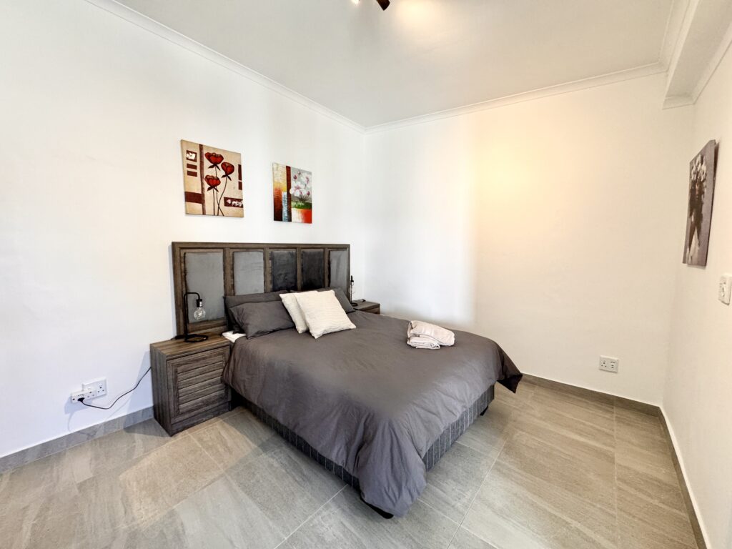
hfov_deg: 102.1
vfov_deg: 85.7
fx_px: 296
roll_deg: +0.2
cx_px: 366
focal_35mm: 14
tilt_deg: -5.0
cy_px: 274
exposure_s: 1/100
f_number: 2.2
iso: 200
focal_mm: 2.22
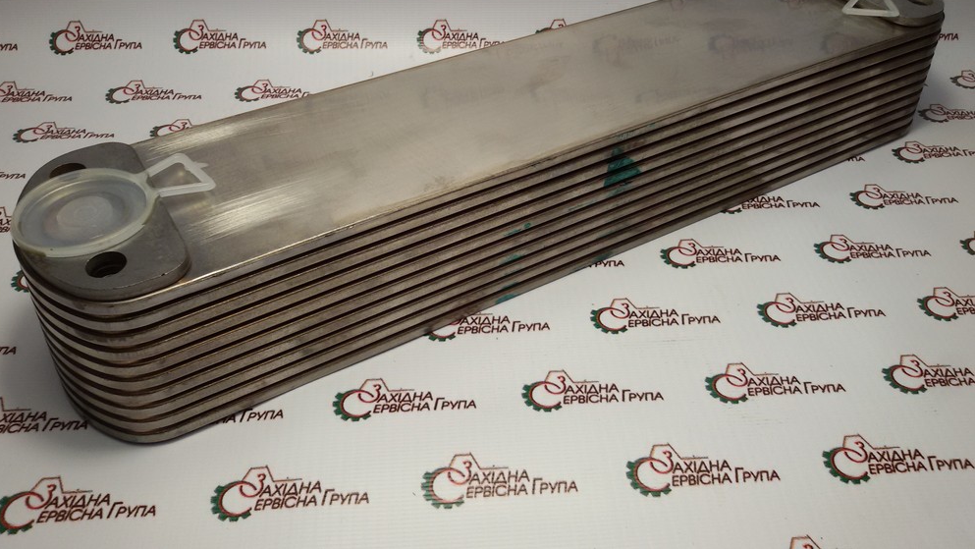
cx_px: 486
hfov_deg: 58.0
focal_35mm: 34
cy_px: 182
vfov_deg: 34.3
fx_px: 879
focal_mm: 2.93
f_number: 2.4
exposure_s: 1/100
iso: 40
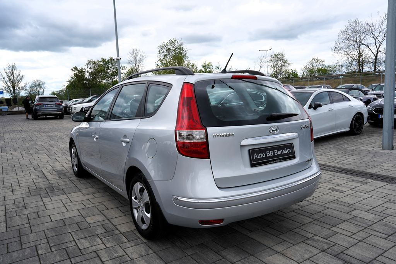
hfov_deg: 69.4
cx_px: 198
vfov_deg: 49.6
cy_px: 132
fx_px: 286
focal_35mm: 26
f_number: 8
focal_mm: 26
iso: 100
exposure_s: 1/250
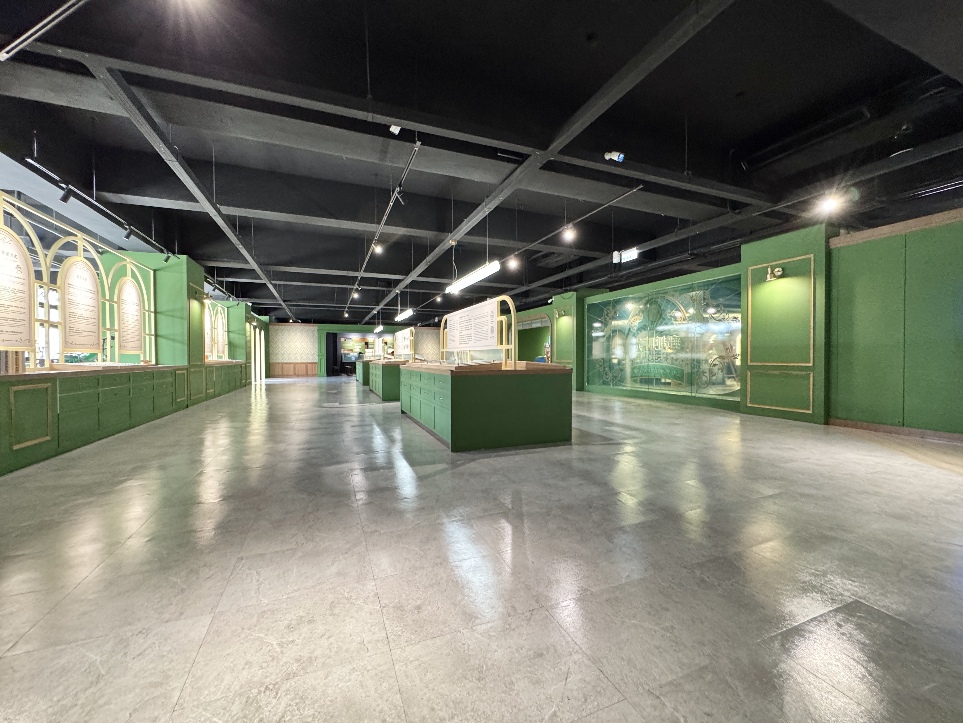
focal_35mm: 14
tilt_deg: +0.0
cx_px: 482
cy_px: 362
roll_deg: -0.6
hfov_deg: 102.1
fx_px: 389
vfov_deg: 85.7
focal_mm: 2.22
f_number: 2.2
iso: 640
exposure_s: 1/60
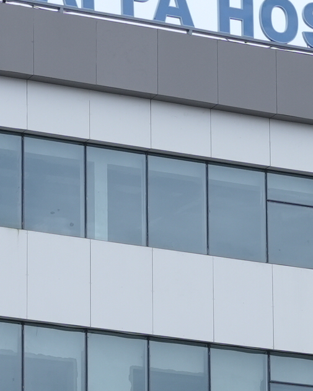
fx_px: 2778
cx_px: 131
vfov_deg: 7.9
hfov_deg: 6.4
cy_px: 560
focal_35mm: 240
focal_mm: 35
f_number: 7.1
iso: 200
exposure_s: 1/400
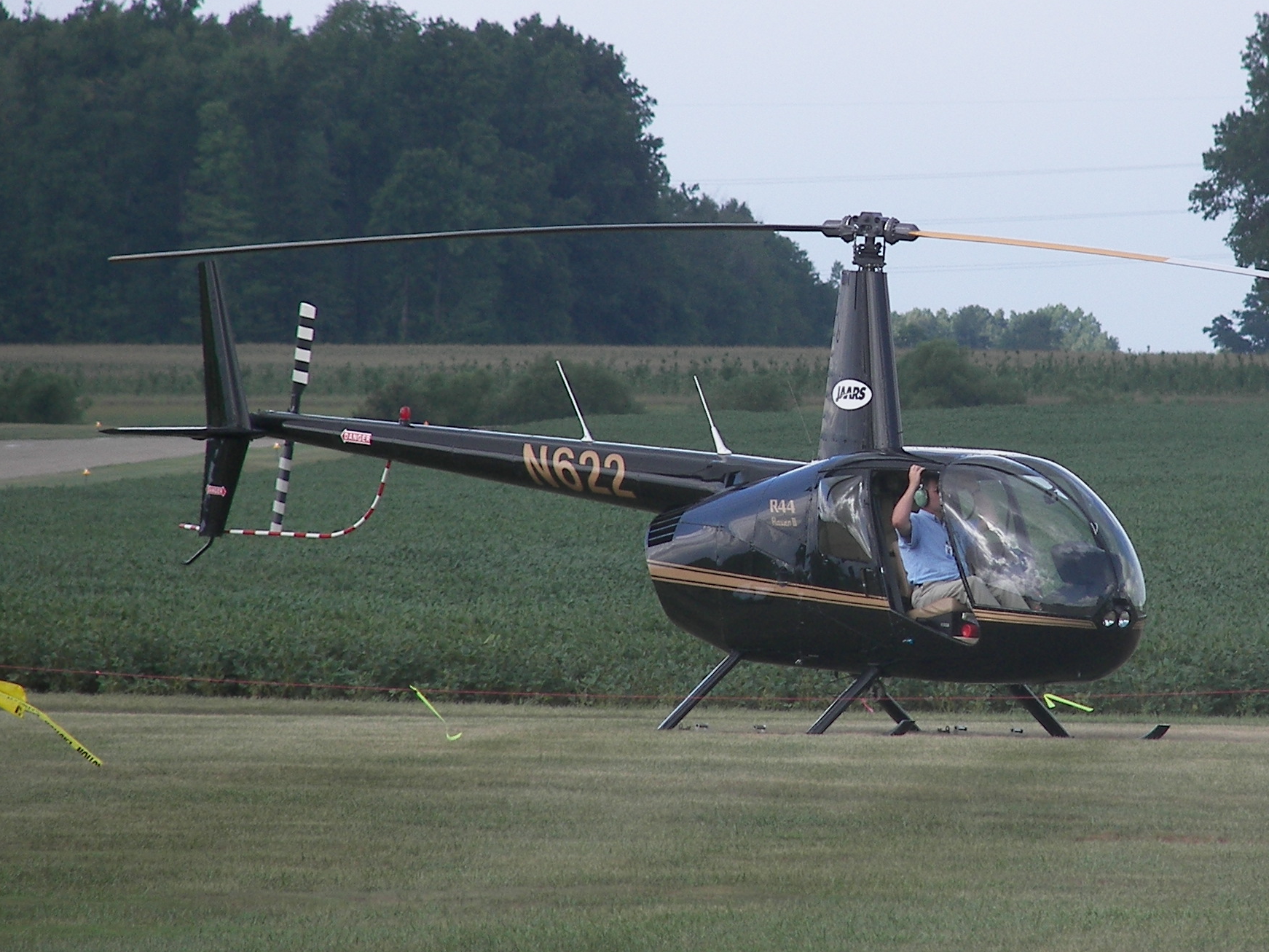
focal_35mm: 546
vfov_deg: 2.7
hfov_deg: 3.6
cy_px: 325
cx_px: 919
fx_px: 20019
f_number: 3.6
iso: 50
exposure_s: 1/400
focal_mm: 60.8
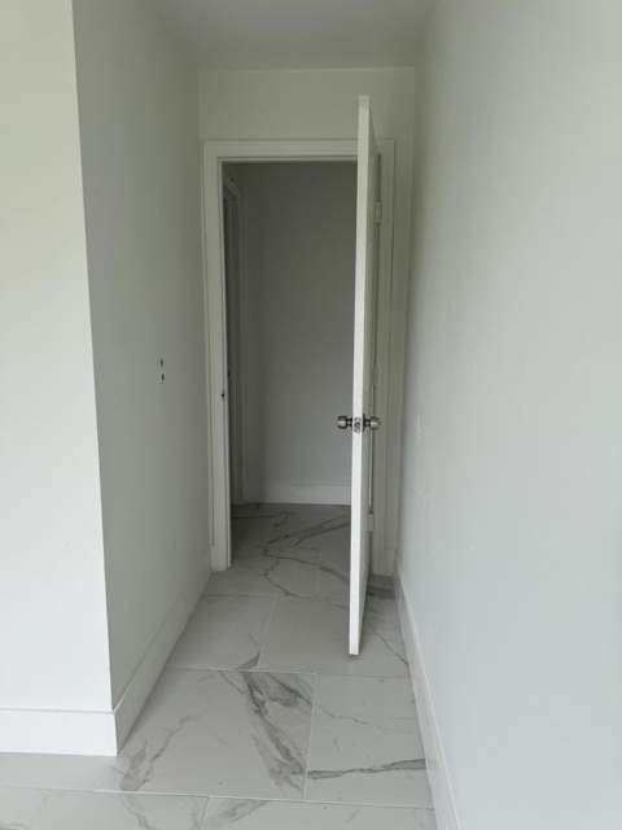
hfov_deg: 56.8
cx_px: 311
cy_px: 415
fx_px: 575
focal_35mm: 24
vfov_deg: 71.6
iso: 80
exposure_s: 1/539
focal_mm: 6.76
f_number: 1.78
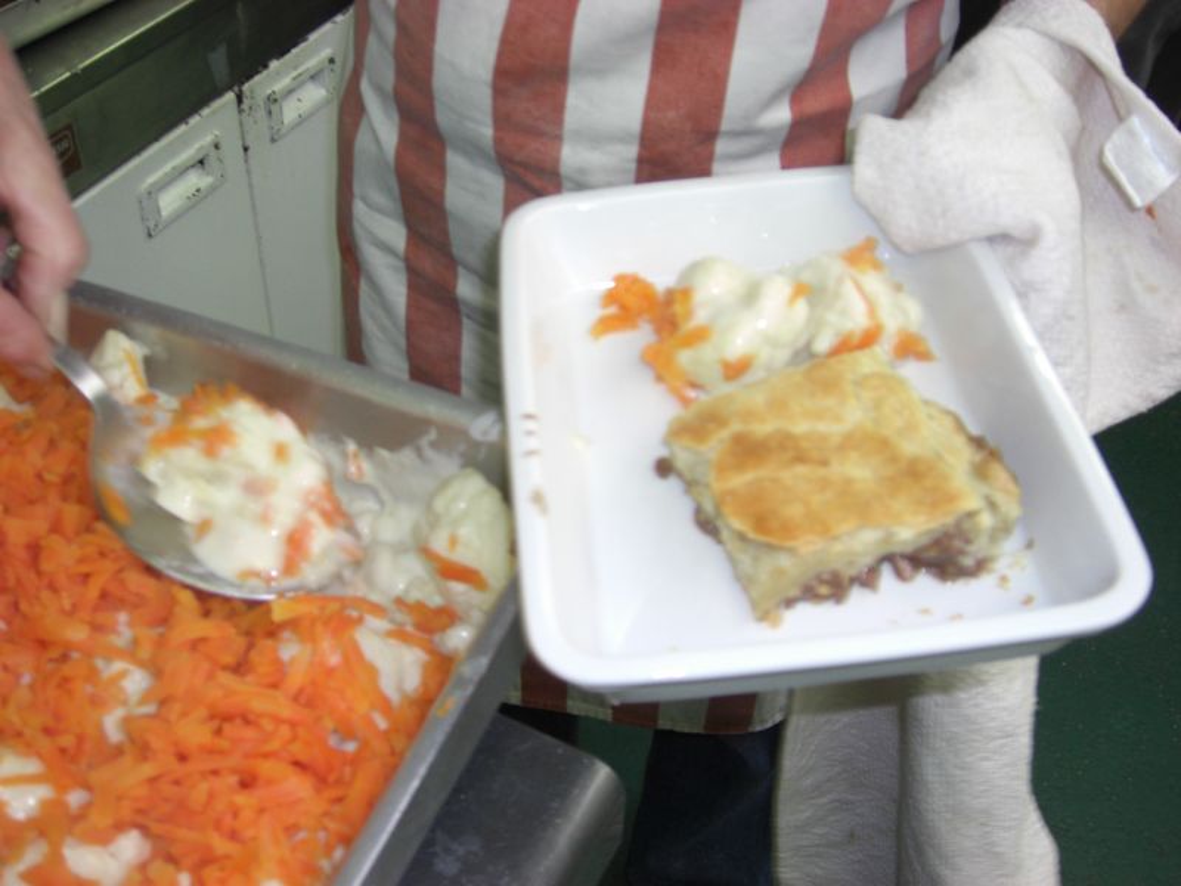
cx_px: 590
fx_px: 1296
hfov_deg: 49.0
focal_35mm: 38
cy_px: 443
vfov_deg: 37.7
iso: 200
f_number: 2.8
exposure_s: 1/60
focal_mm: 7.9
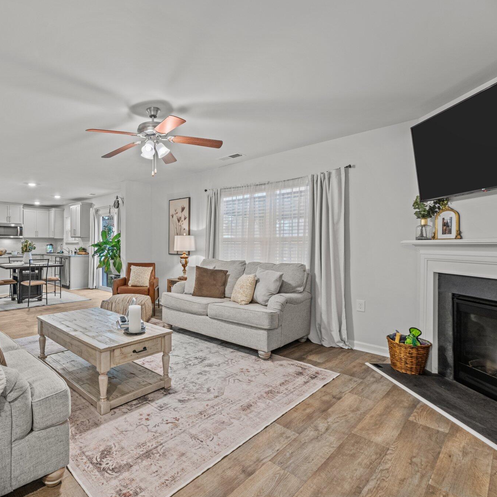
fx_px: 292
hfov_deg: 77.5
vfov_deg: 80.7
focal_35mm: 18
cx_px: 156
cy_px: 249
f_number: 9
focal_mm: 14
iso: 400
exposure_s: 1.3
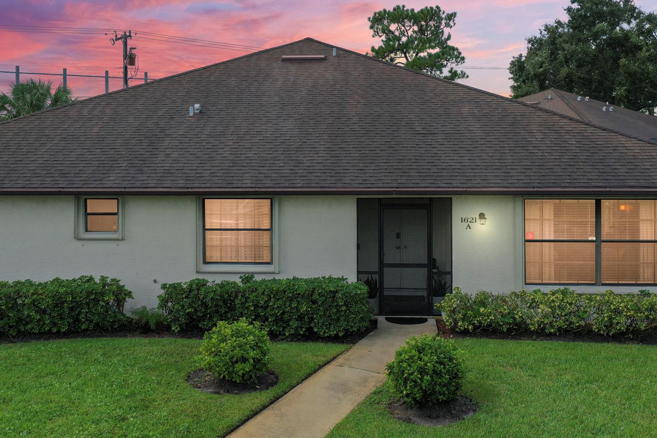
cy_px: 143
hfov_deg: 48.5
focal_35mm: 40
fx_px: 730
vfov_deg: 33.1
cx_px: 331
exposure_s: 1/640
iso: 100
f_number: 5
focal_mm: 10.26
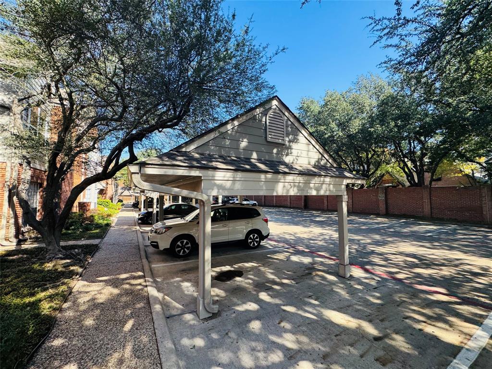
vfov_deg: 85.7
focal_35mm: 14
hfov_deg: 102.1
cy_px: 184
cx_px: 246
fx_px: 199
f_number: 2.2
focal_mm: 2.22
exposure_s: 1/332
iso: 40
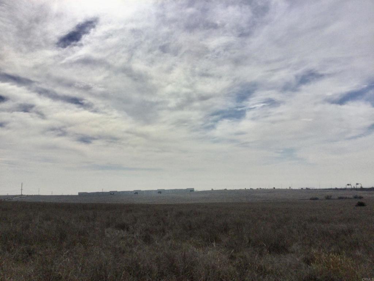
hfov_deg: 58.4
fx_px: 335
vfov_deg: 45.4
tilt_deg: +6.1
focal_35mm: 31
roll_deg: +3.3
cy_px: 140
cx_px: 187
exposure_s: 1/5848
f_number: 2.4
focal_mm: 3.3
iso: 25
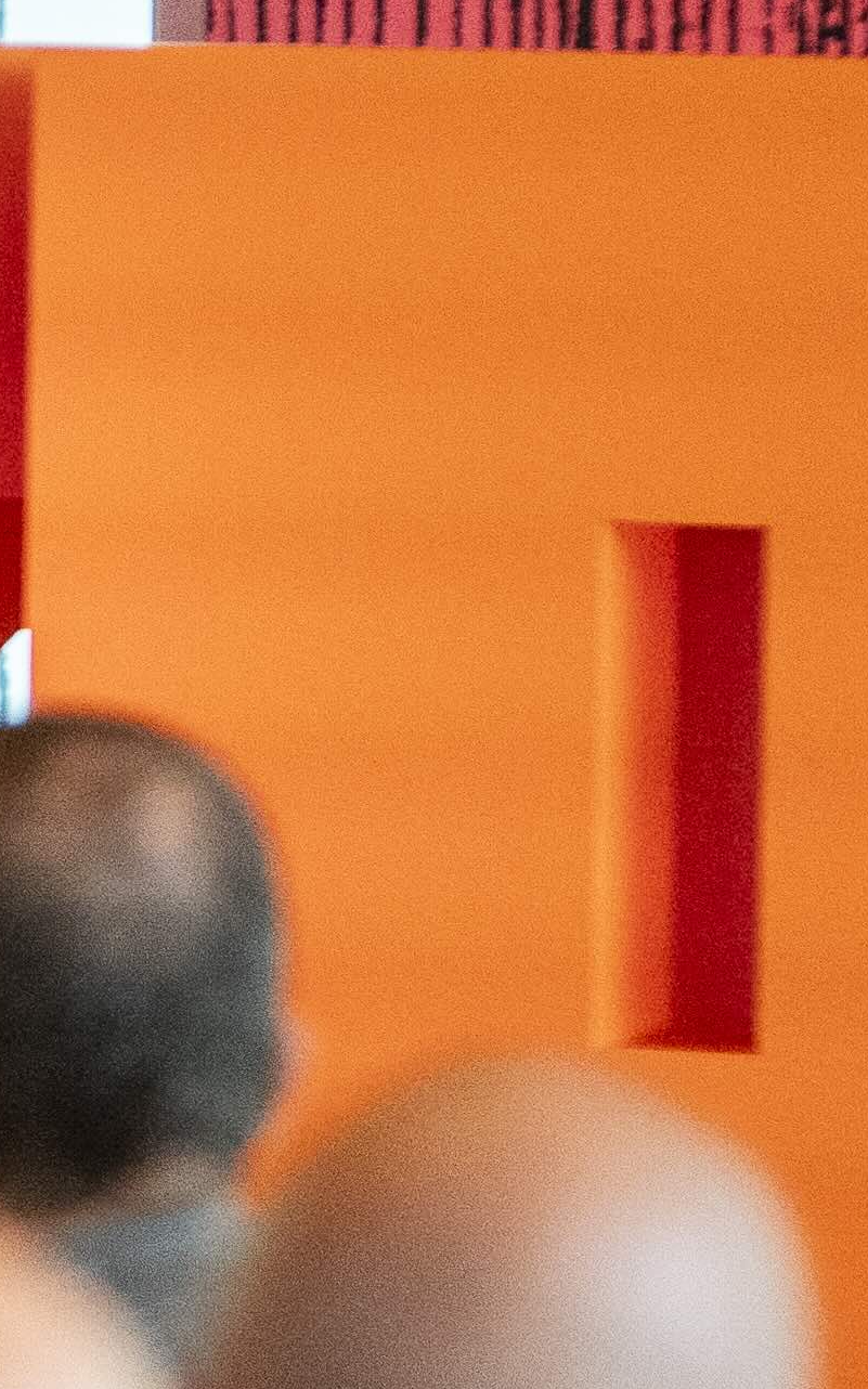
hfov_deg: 2.2
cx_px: -1803
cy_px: -147
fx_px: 22450
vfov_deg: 3.5
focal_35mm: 593
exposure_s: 1/200
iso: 3200
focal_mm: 108
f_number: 3.2
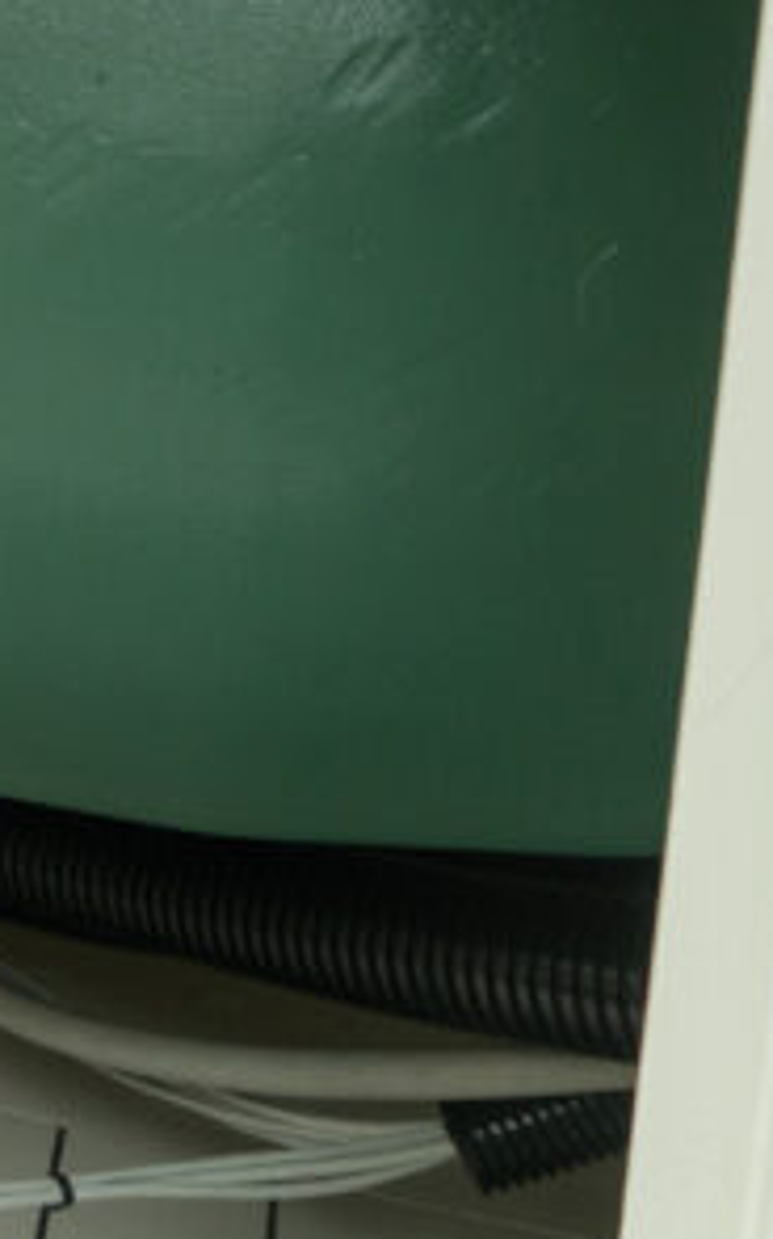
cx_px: -1298
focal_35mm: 85
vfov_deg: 23.7
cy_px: 116
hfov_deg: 11.5
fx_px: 2869
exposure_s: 1/100
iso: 640
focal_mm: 24
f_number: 5.6
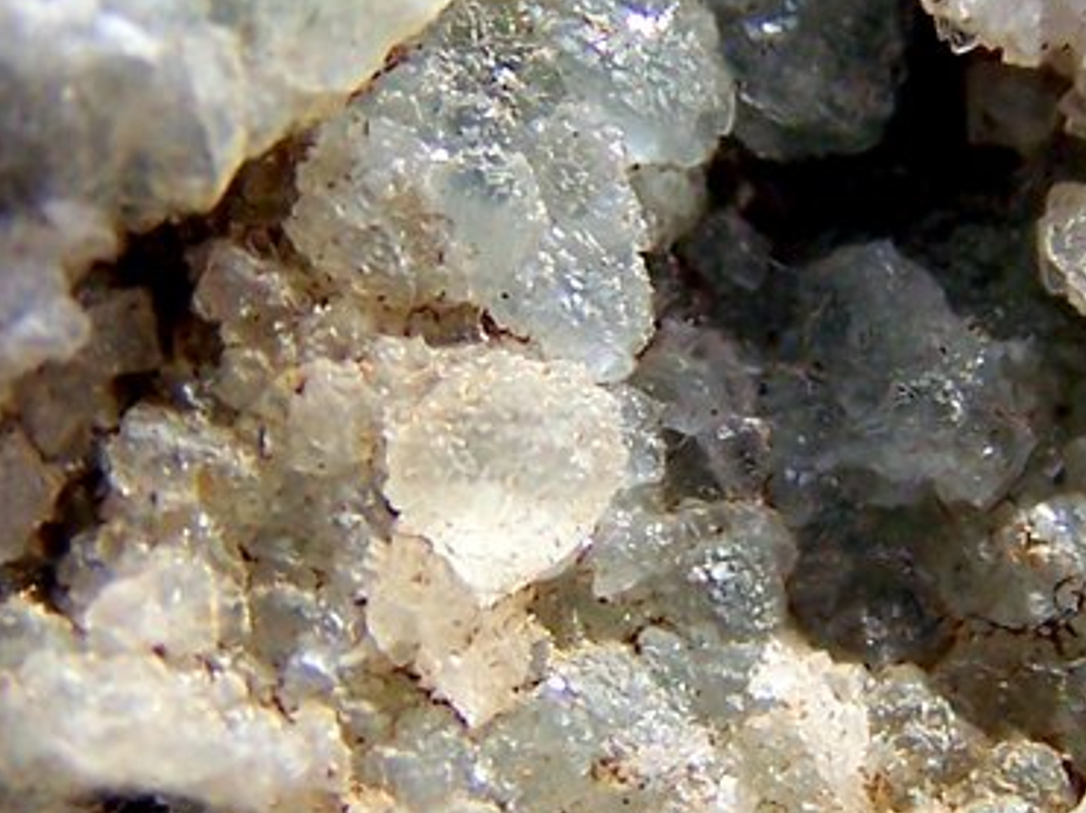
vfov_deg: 9.0
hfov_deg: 12.0
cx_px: 726
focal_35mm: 164
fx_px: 5143
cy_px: 313
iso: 64
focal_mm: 6.3
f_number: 2.8
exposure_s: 1/320
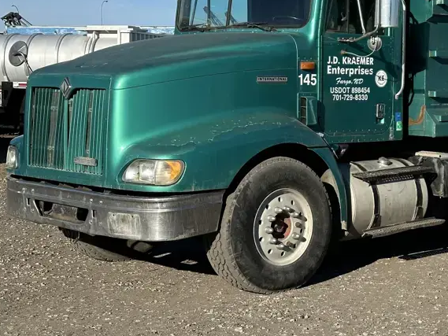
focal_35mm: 81
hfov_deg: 23.7
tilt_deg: -3.1
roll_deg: -0.8
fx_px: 1049
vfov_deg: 18.2
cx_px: 366
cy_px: 135
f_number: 1.78
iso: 64
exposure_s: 1/4184
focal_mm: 6.86
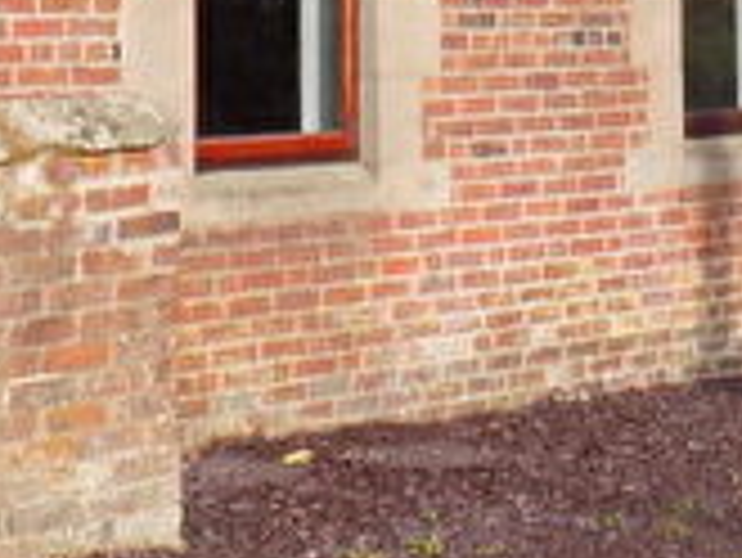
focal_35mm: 127
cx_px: 324
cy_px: -290
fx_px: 2724
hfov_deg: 15.5
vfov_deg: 11.2
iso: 80
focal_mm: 5.3
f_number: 3.3
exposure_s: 1/640
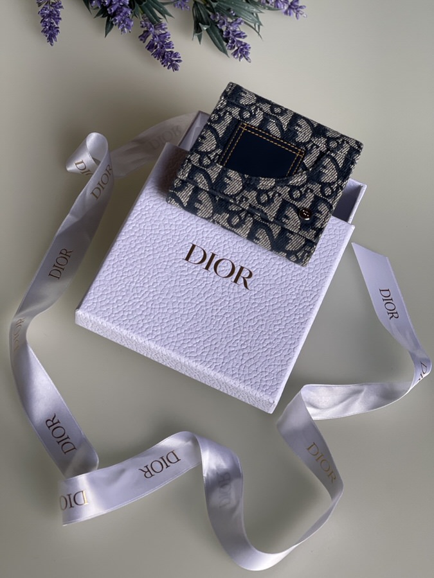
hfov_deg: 22.9
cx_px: 217
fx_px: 1070
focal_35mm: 64
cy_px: 289
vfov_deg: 30.3
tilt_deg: -51.1
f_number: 2.2
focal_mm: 7.5
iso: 100
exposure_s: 1/121
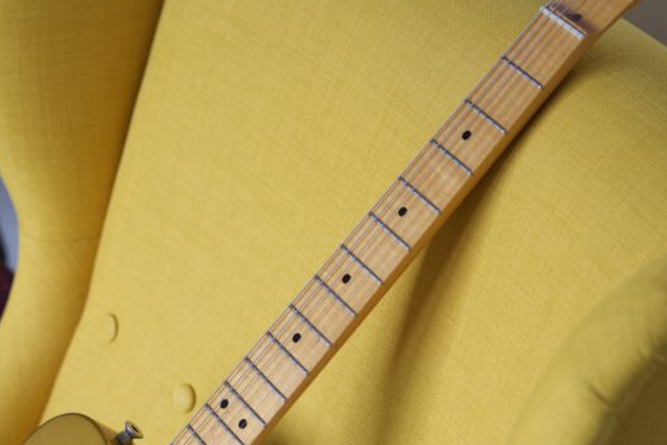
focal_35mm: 104
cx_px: 242
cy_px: 402
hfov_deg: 19.6
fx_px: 1927
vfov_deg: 13.1
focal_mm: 35
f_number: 2.2
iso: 200
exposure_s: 1/180
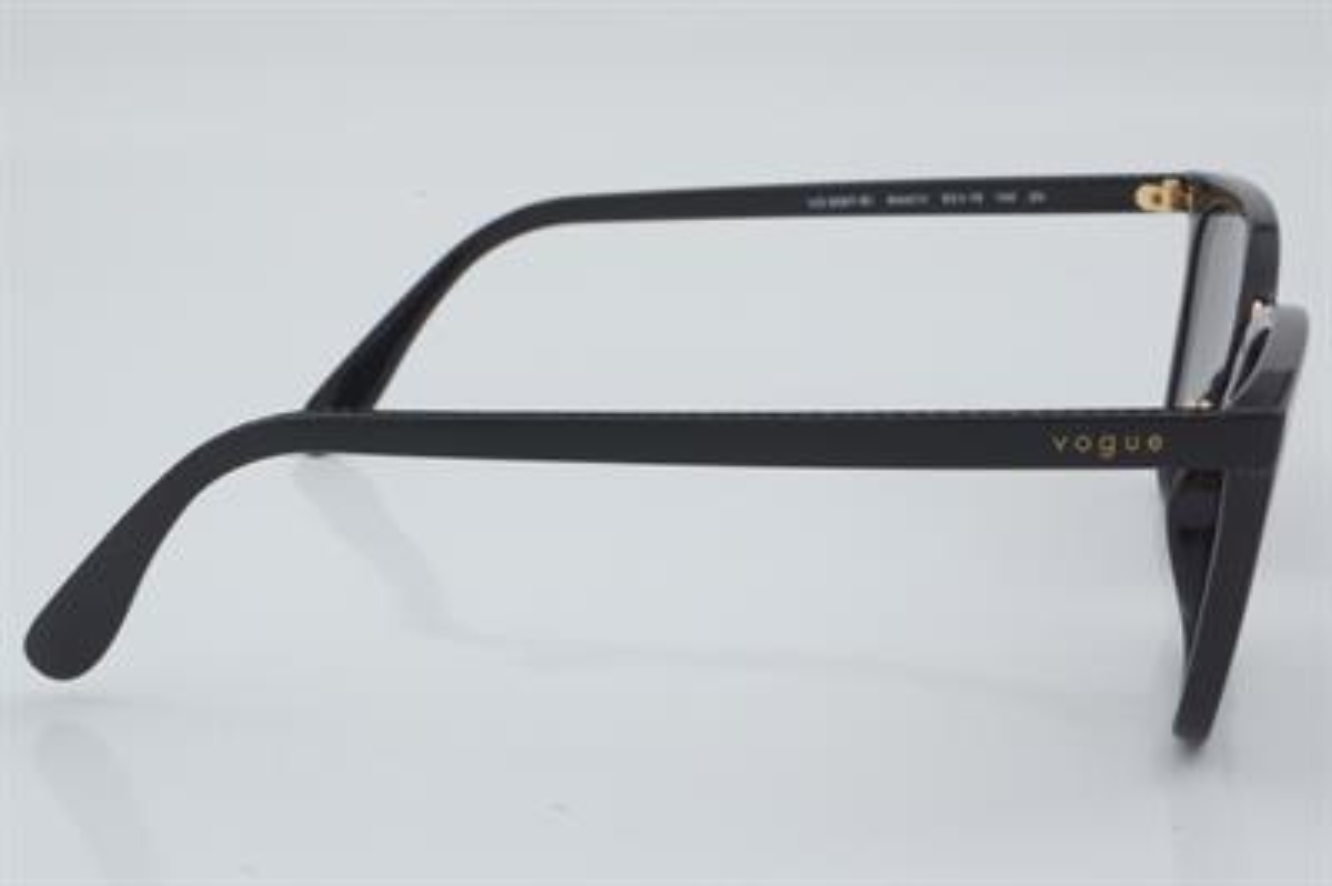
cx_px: 666
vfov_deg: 18.2
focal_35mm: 75
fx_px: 2773
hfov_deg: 27.0
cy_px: 443
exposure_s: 1/4
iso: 100
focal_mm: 50
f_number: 29
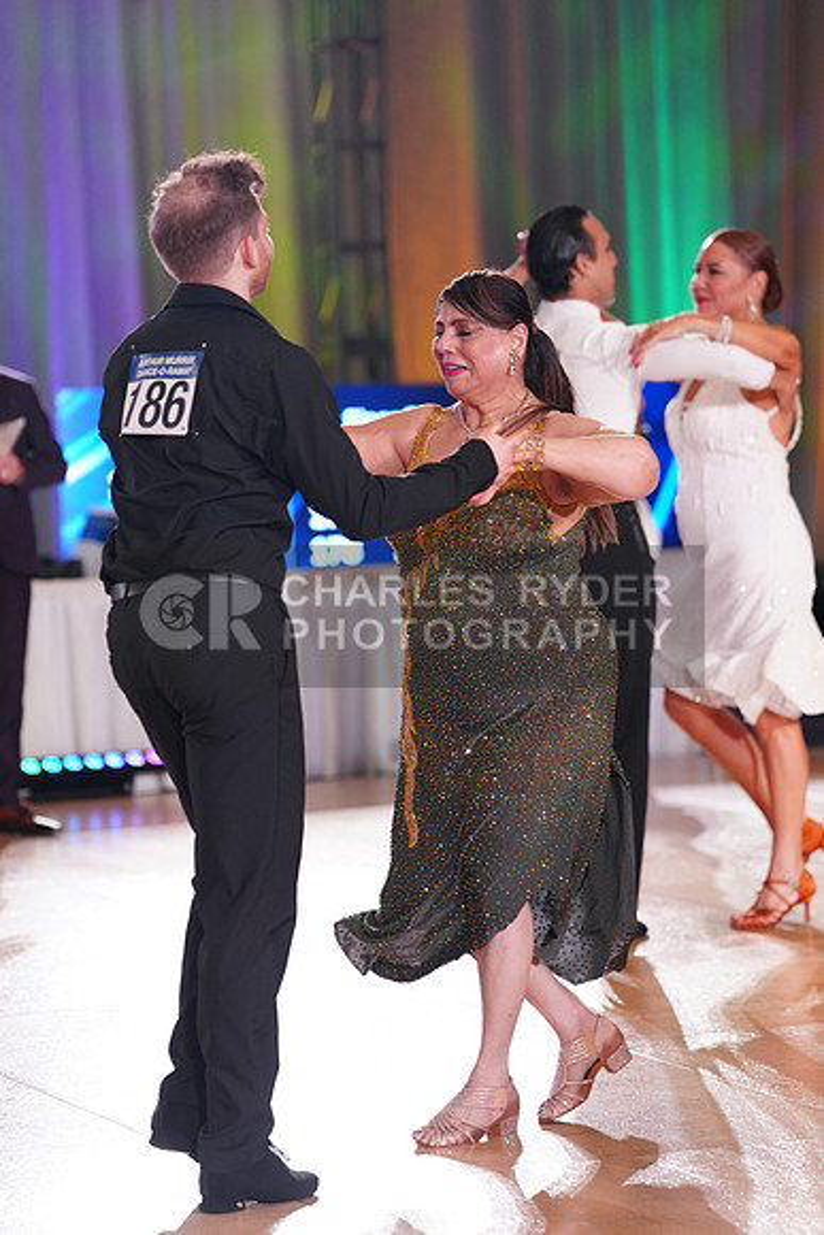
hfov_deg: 11.2
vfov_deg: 16.6
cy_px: 618
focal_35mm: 123
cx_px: 412
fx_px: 4220
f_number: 2.8
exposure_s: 1/640
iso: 2000
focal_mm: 123
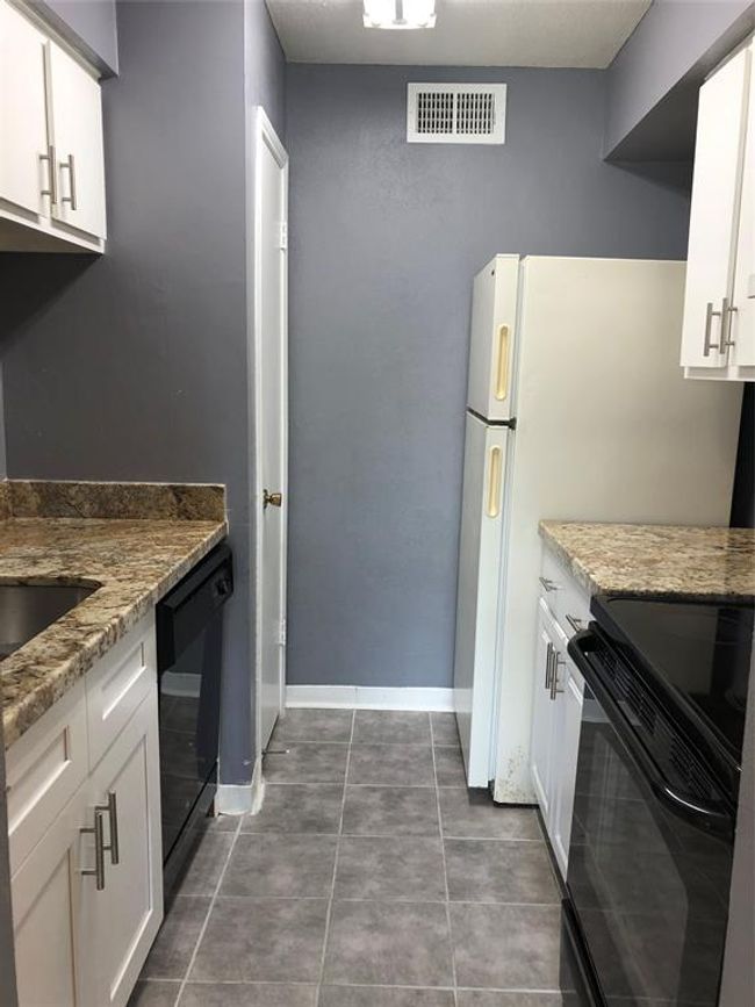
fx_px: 814
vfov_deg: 63.5
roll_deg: -1.7
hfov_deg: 49.7
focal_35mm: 28
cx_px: 378
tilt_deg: -9.9
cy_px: 504
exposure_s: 1/30
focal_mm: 3.99
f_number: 1.8
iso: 25
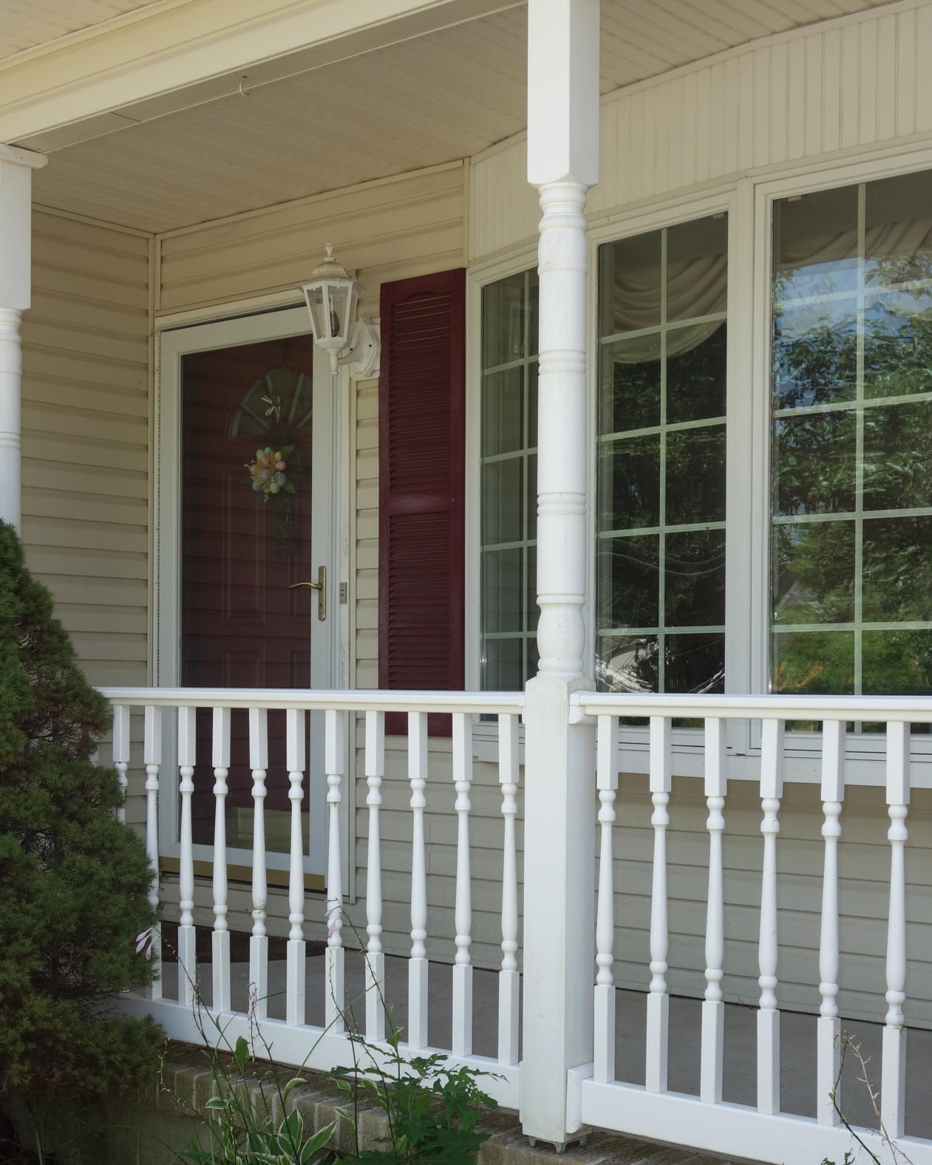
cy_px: 703
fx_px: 1724
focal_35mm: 50
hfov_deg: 30.2
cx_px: 429
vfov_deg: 37.2
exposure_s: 1/125
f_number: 5.6
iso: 125
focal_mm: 10.4
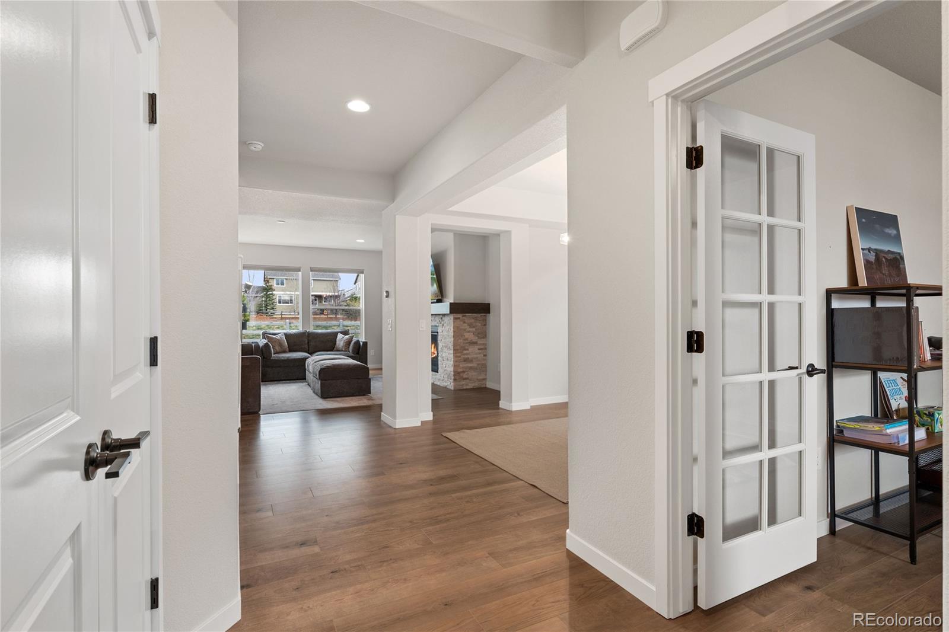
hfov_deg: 93.3
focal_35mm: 17
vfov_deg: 70.4
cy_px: 316
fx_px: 448
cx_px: 474
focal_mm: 17
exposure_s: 1/10
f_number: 8
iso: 800
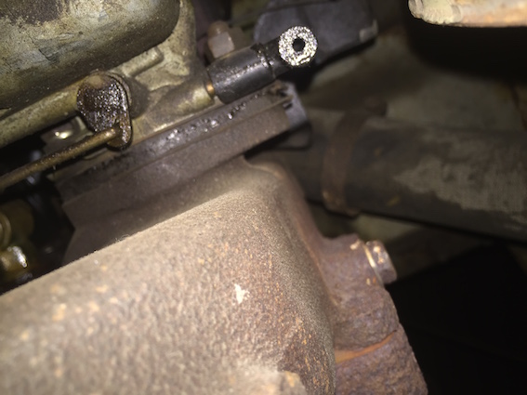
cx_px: 264
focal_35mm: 29
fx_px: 441
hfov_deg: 61.7
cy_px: 198
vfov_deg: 48.2
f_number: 2.2
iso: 32
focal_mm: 4.15
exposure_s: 1/60
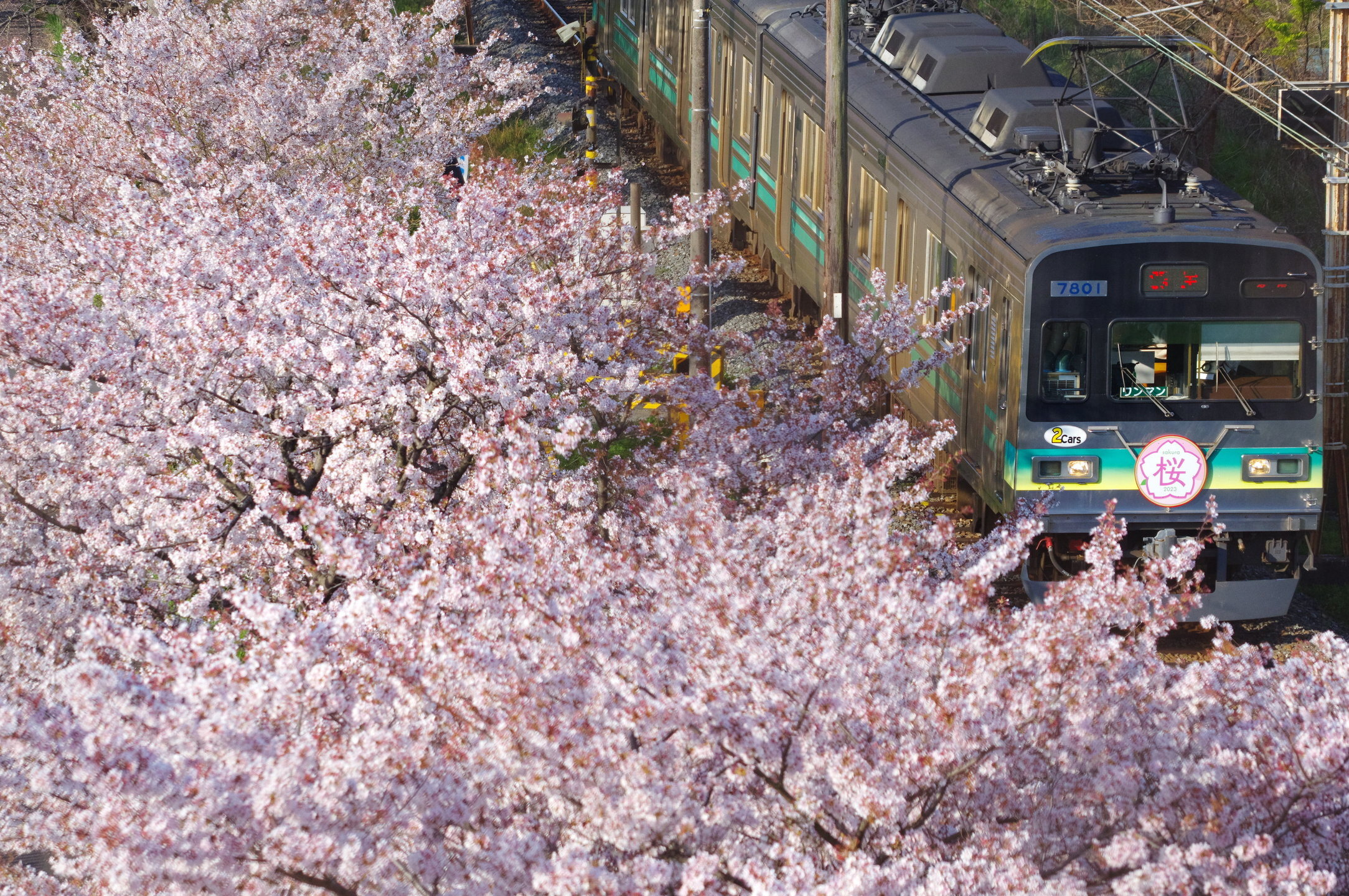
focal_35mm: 177
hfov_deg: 11.6
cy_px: 448
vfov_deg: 7.7
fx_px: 6625
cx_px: 674
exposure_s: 1/1250
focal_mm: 118
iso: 800
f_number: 6.3
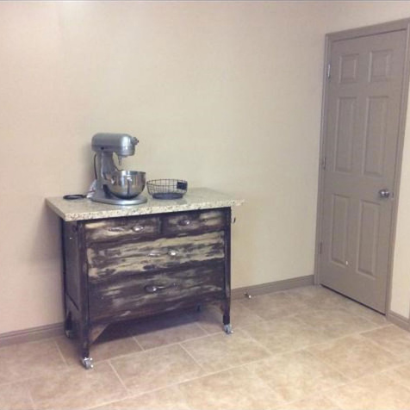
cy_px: 206
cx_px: 249
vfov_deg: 43.9
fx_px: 509
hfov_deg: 43.6
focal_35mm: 38
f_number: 2.4
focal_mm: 3.3
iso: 200
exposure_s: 1/24
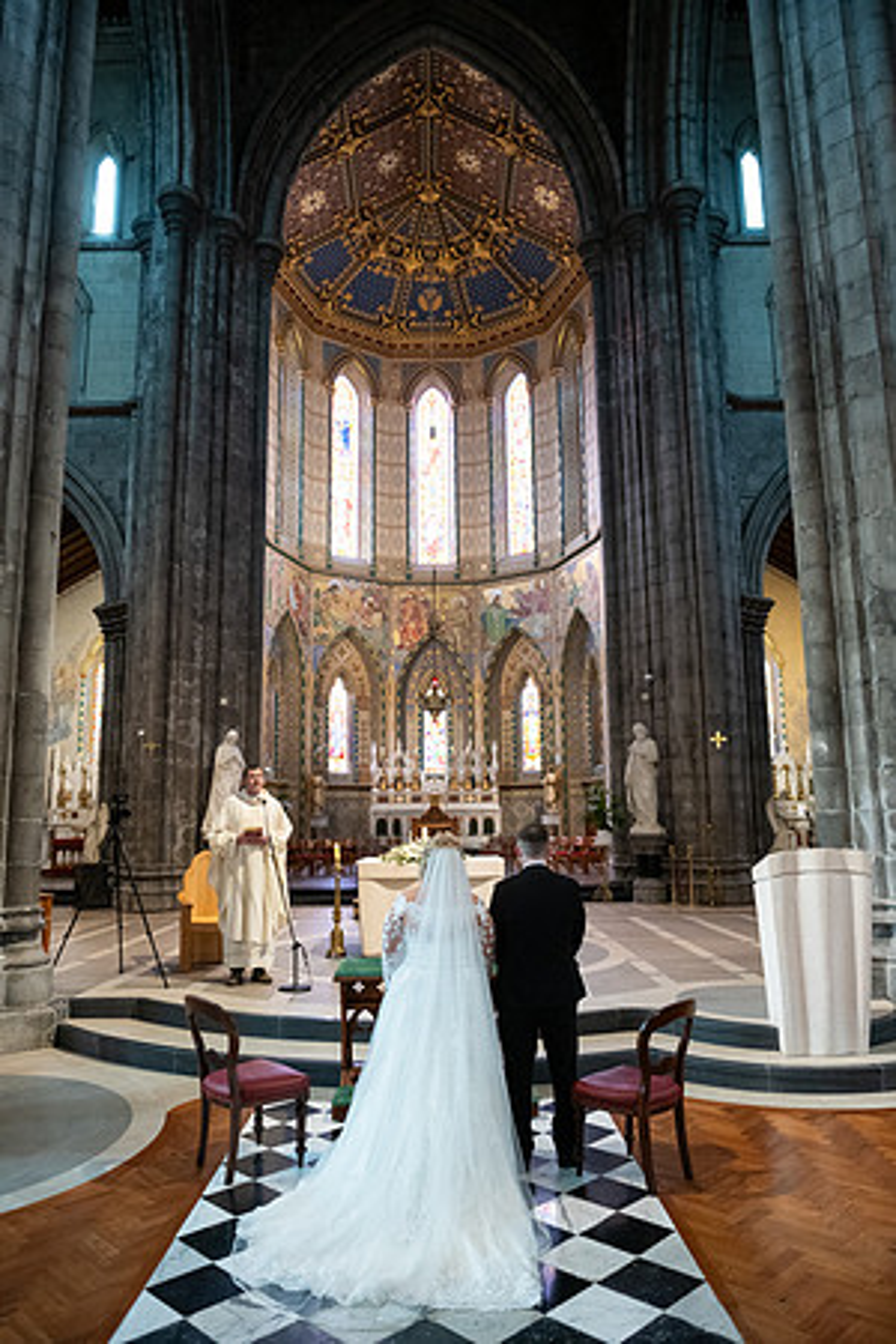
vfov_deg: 73.7
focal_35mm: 24
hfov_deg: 53.1
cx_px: 448
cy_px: 672
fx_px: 896
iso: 1250
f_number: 3.5
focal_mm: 24
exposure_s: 1/160
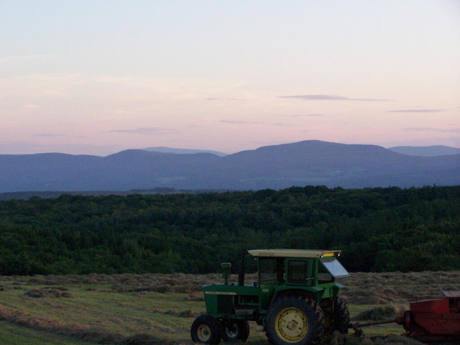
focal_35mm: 105
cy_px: 172
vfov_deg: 14.1
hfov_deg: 18.7
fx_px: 1395
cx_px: 230
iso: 400
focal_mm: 17.5
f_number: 3.2
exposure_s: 1/500
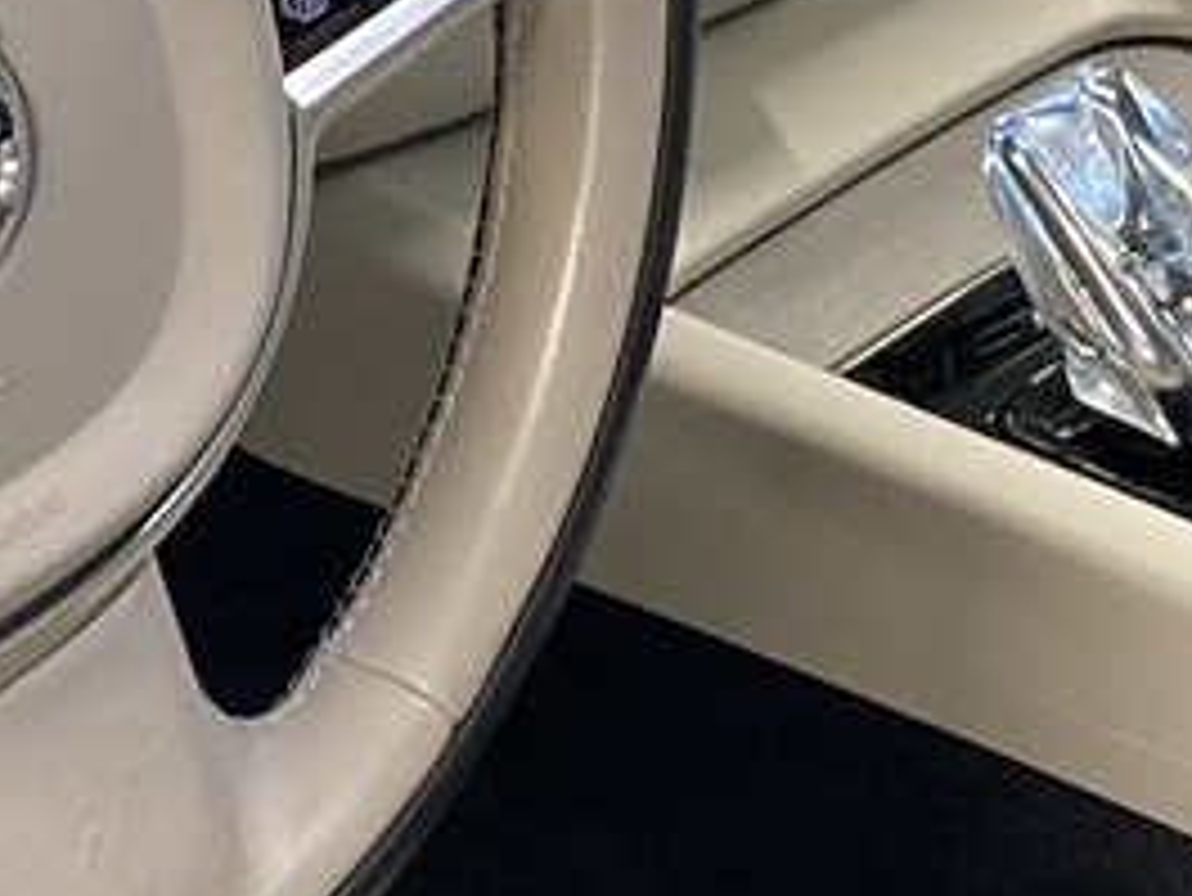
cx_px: 427
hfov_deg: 13.0
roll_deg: +1.1
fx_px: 5236
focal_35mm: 152
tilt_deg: -35.7
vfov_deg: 9.8
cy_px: 491
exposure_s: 1/33
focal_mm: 3.99
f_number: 1.8
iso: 250
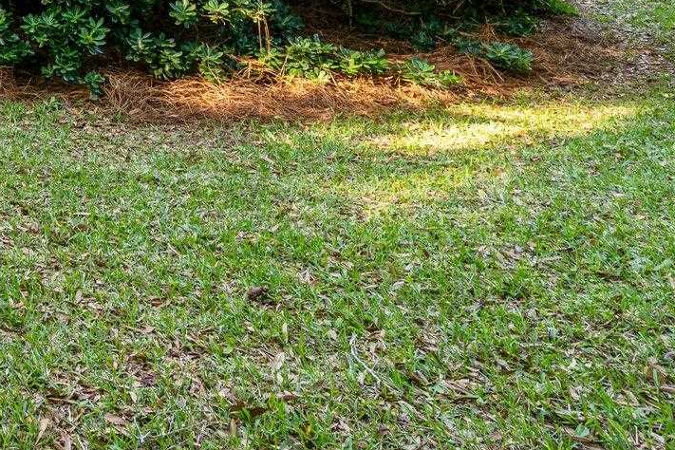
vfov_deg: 23.1
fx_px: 919
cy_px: -194
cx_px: -219
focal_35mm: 49
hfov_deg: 30.8
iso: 100
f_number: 9
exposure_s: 1/5
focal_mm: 17
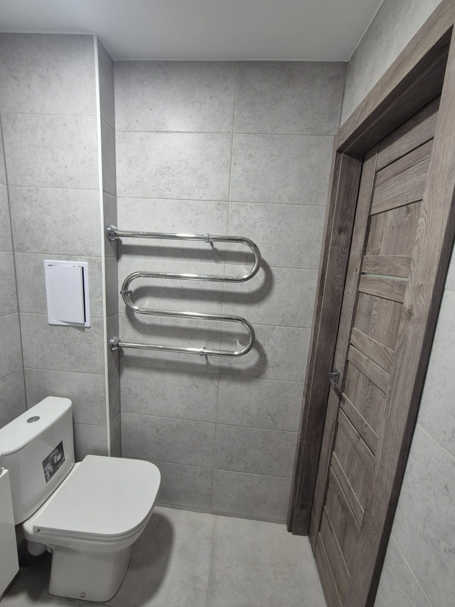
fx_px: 228
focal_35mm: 13
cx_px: 228
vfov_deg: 106.2
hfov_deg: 89.9
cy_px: 304
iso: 200
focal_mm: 2.2
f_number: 2.2
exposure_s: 1/50
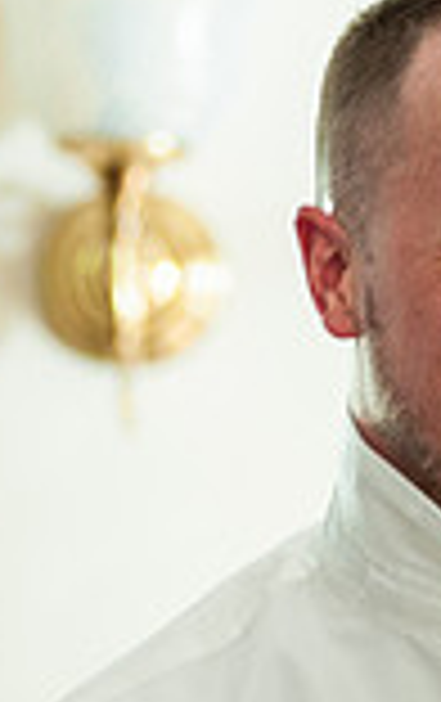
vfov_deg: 6.0
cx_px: 518
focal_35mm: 348
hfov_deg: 3.8
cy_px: 387
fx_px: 6667
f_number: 2.8
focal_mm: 92
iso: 1250
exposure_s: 1/160
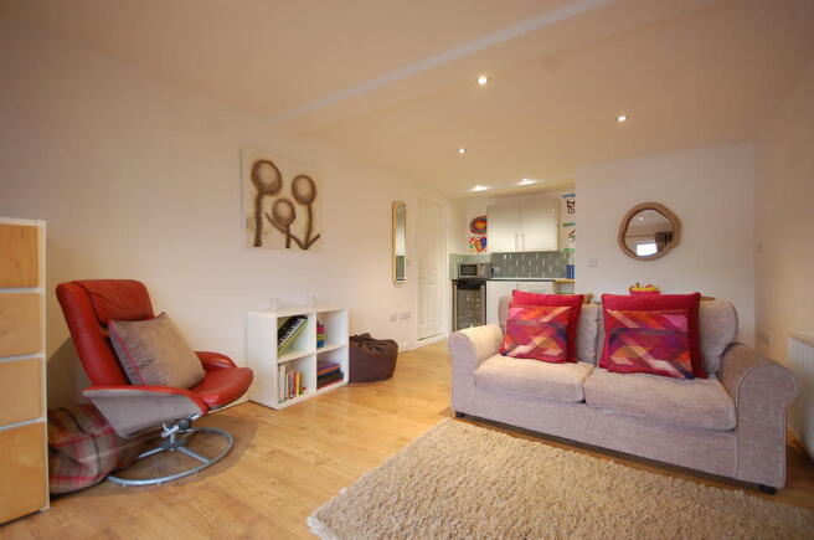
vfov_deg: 77.1
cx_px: 407
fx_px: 339
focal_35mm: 15
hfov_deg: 100.5
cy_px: 270
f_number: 4
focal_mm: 10
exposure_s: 1/20
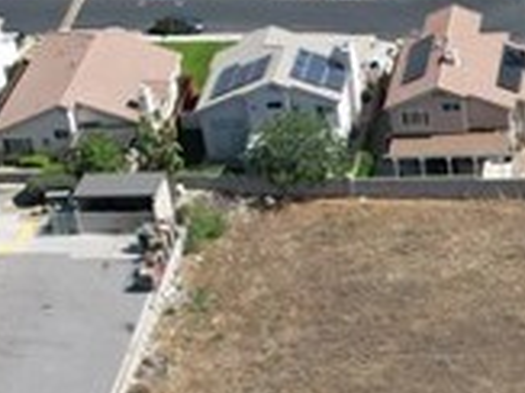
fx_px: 2016
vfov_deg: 11.1
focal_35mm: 133
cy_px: 333
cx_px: 812
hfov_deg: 13.8
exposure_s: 1/2000
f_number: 2.8
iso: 120
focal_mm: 8.38
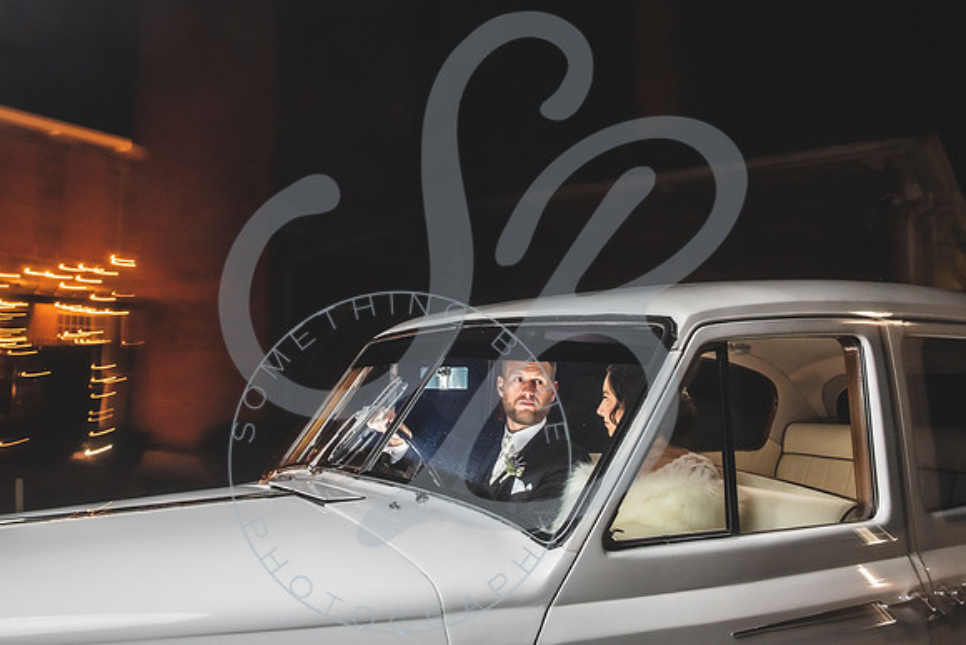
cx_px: 483
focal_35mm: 32
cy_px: 275
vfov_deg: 40.9
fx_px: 862
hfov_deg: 58.5
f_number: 11
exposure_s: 1/6
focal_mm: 28
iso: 1000
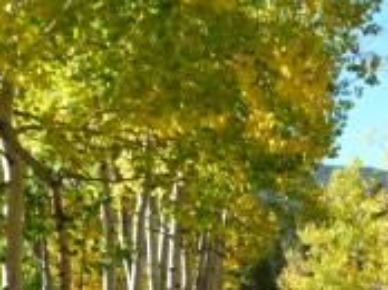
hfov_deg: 16.1
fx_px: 1321
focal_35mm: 118
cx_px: 466
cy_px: 410
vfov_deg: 12.0
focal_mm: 5.3
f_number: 4
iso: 80
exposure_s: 1/250
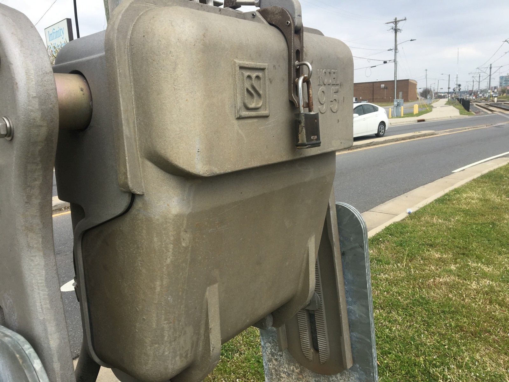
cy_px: 191
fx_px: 426
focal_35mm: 29
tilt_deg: -15.0
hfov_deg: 61.7
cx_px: 254
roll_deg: +5.1
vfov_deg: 48.2
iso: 25
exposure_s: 1/1282
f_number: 2.2
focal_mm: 4.15
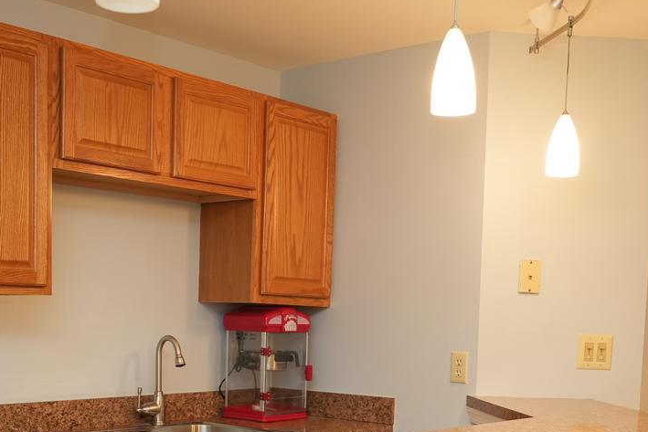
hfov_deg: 37.2
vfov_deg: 24.4
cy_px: 424
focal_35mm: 53
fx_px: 957
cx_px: 246
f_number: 2.8
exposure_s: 1/60
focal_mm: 18.4
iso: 1000
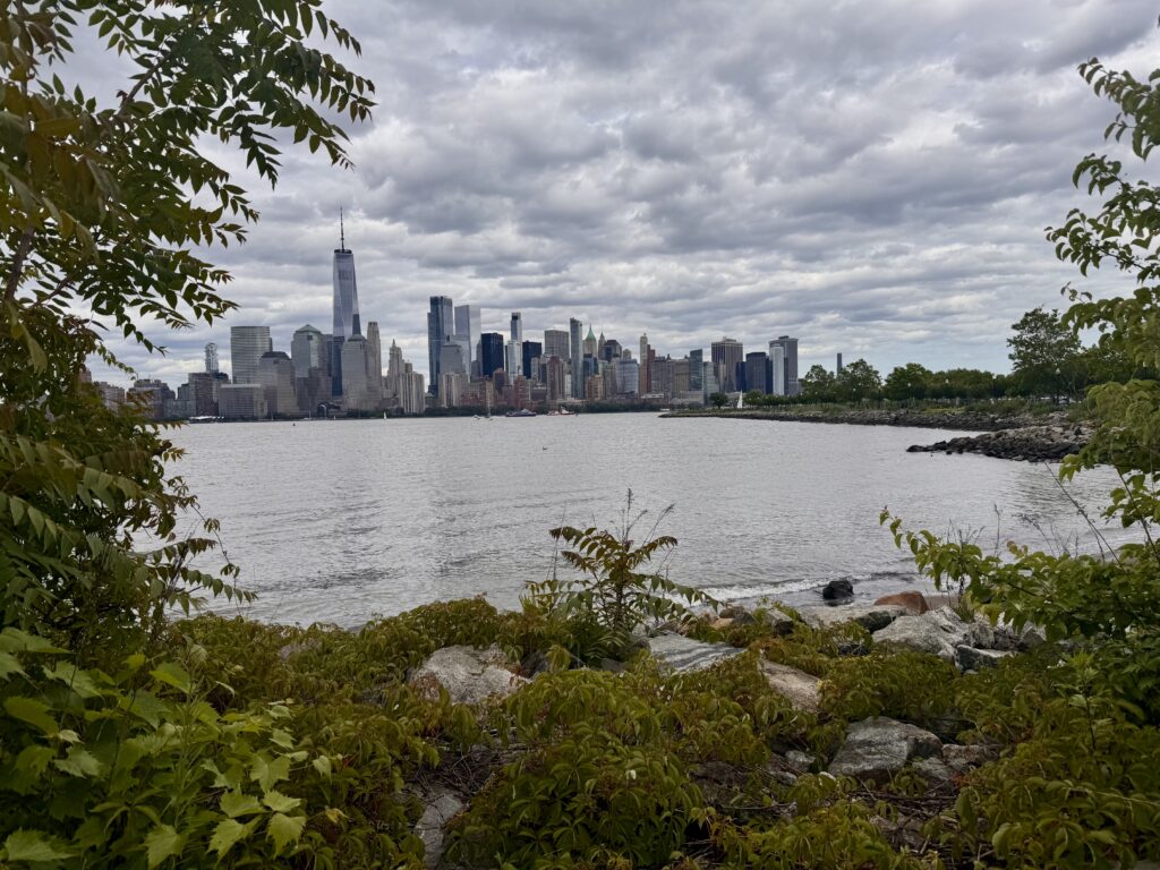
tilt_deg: -2.1
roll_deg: +1.9
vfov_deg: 56.8
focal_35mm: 24
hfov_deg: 71.6
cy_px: 435
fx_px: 804
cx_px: 580
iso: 80
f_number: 1.78
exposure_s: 1/10417
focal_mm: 6.76
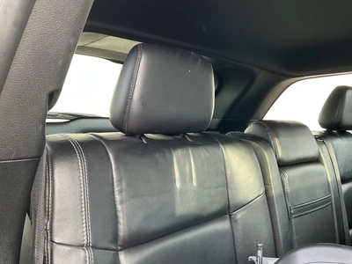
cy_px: 132
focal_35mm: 28
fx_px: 285
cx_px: 176
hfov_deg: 63.4
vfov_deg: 49.7
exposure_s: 1/60
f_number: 1.8
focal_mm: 3
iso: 80
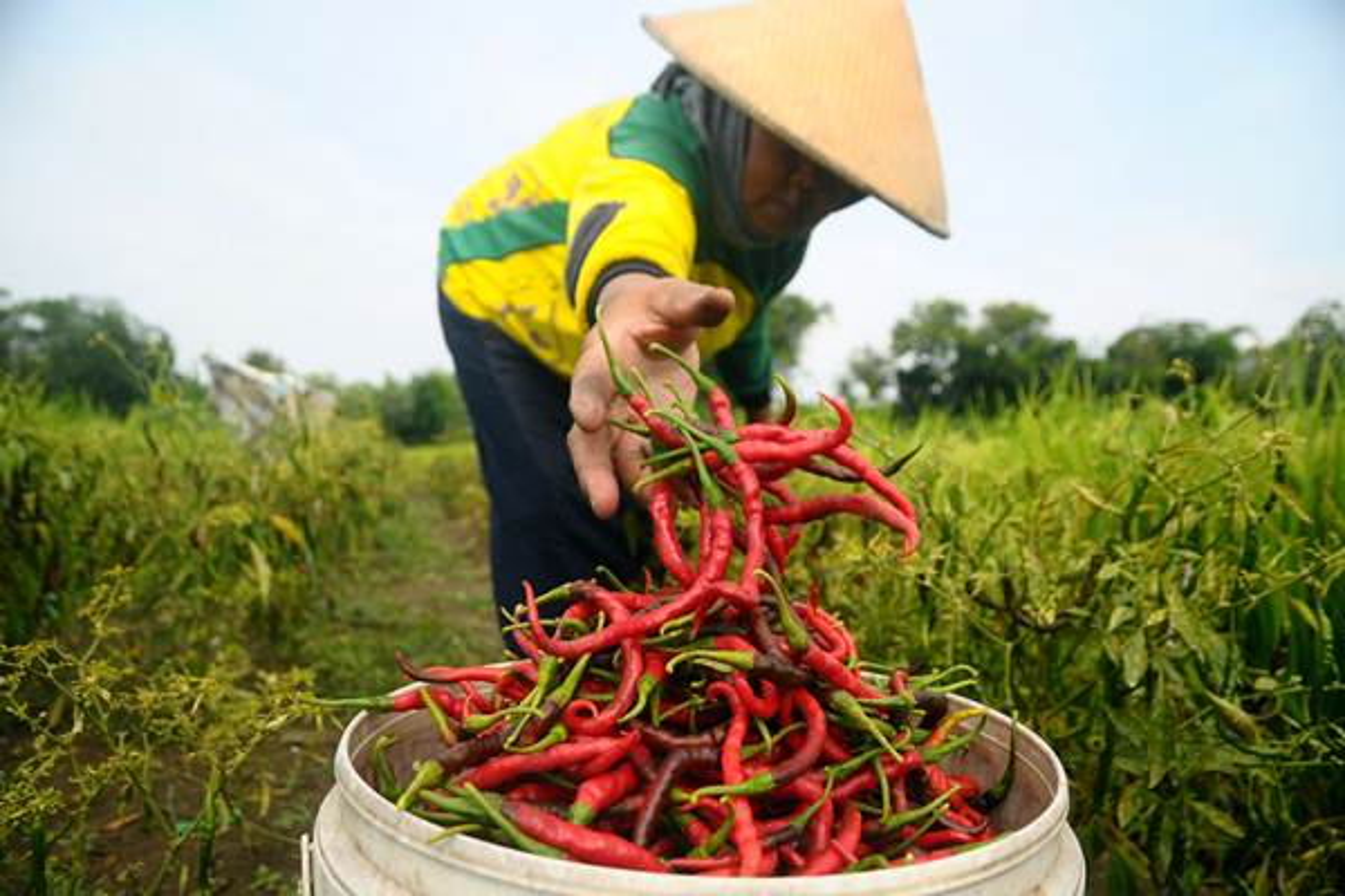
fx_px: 897
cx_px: 672
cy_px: 448
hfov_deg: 73.7
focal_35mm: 24
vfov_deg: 53.1
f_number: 4.5
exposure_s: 1/1000
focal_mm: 16
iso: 200
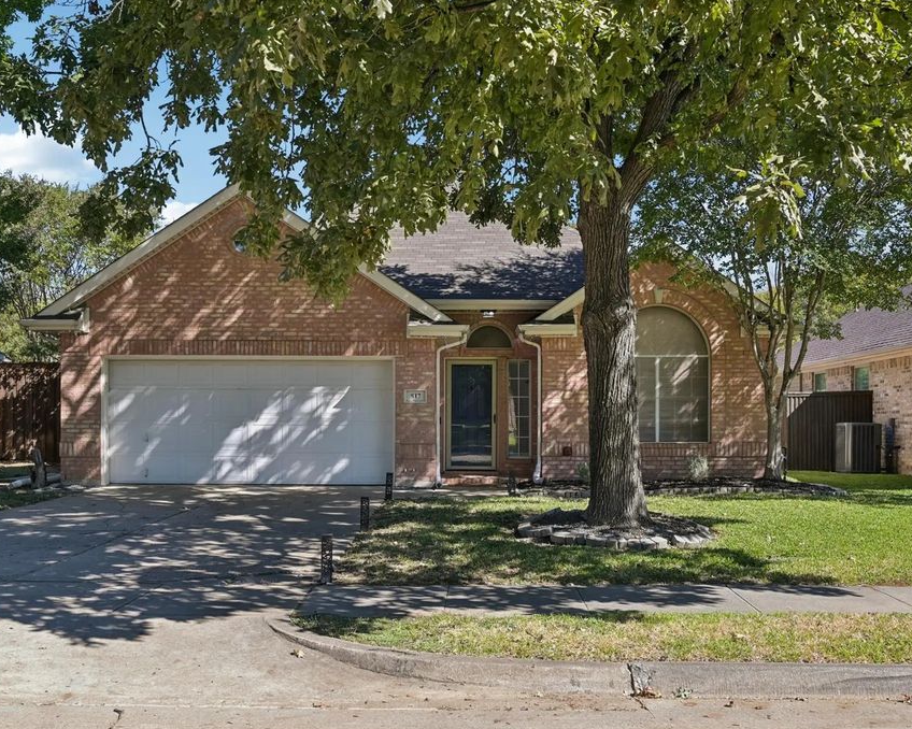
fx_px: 918
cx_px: 450
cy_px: 365
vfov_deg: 43.3
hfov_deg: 52.9
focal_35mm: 34
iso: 400
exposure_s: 1/320
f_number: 8
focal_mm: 30
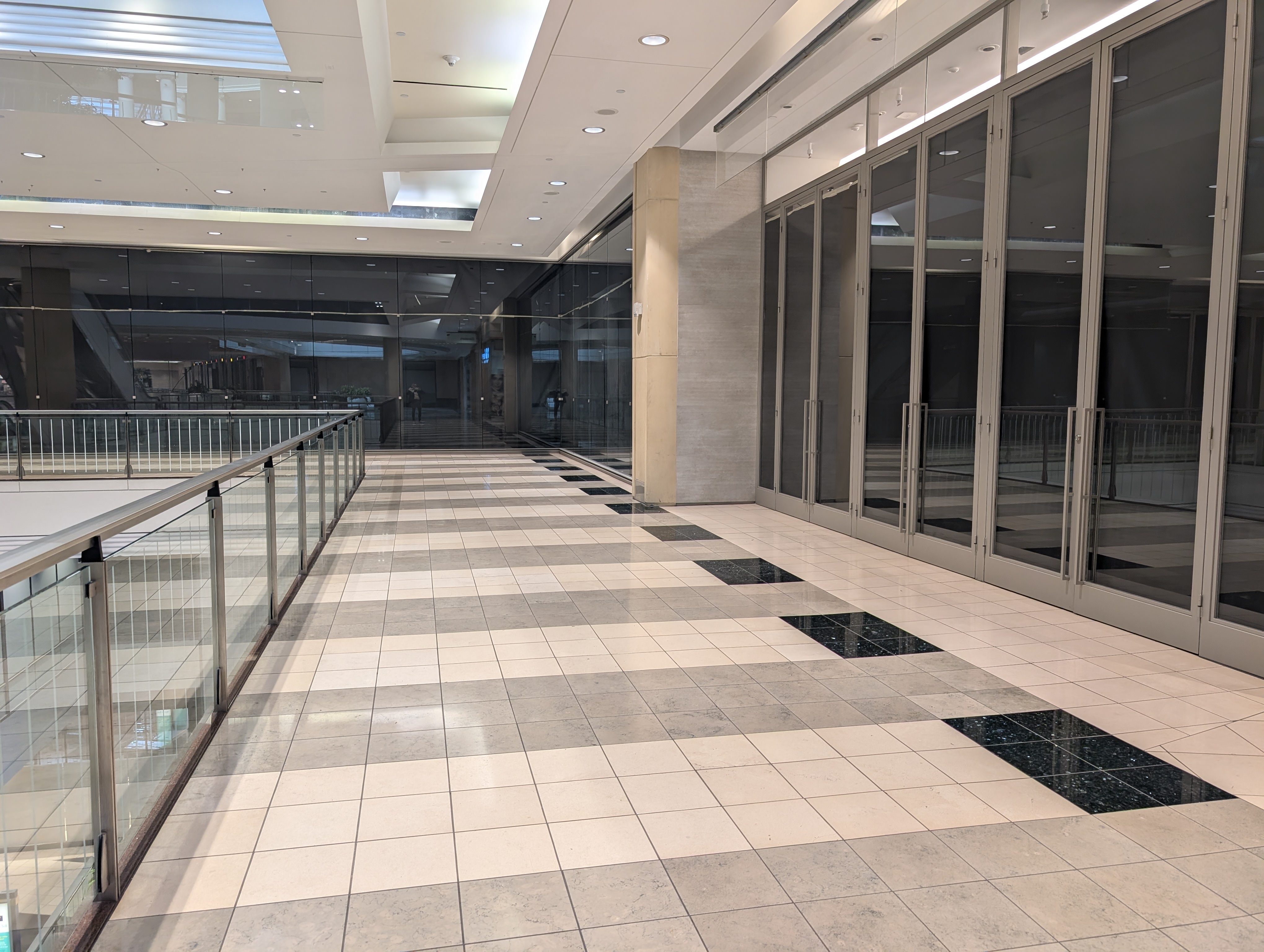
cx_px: 632
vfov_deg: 56.9
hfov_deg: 71.5
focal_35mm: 24
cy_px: 476
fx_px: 878
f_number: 1.68
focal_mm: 6.9
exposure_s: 1/40
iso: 53
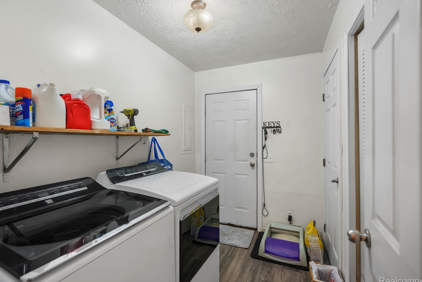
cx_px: 198
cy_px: 138
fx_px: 199
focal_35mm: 17
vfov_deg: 70.5
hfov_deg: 93.1
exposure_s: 1/8
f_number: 4
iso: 100
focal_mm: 16
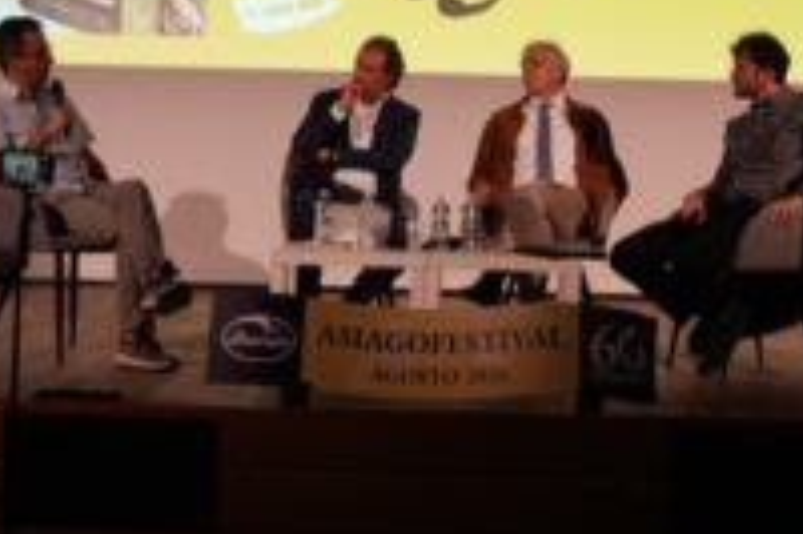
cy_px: 163
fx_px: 1738
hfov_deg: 26.0
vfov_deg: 17.4
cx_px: 474
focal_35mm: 78
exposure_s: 1/60
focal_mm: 24
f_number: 4
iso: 2000
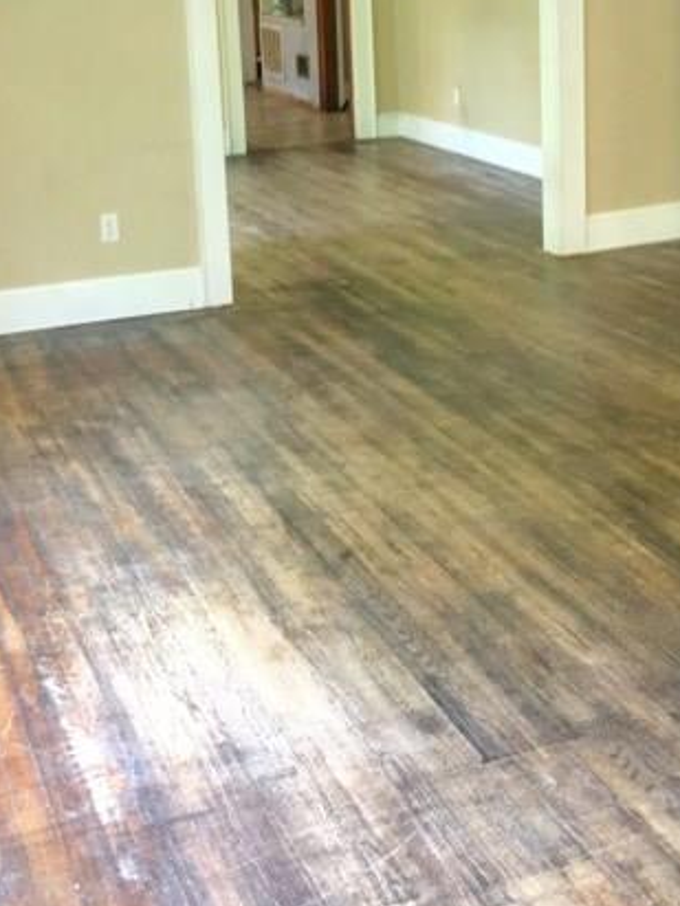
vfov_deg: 34.5
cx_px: 328
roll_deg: +1.7
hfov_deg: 27.0
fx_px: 1414
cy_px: 191
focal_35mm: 54
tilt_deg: -10.6
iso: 200
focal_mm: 4.15
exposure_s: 1/24
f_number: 2.2
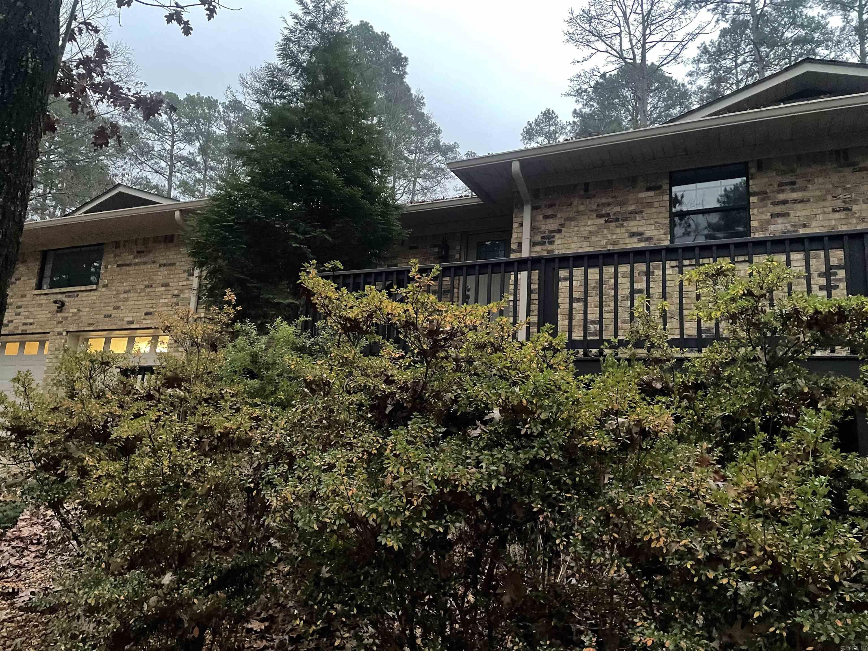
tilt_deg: +11.5
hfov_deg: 67.3
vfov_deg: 53.1
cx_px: 434
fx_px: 652
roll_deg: -3.3
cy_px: 326
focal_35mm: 26
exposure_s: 1/30
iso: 1000
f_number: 1.6
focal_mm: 4.2
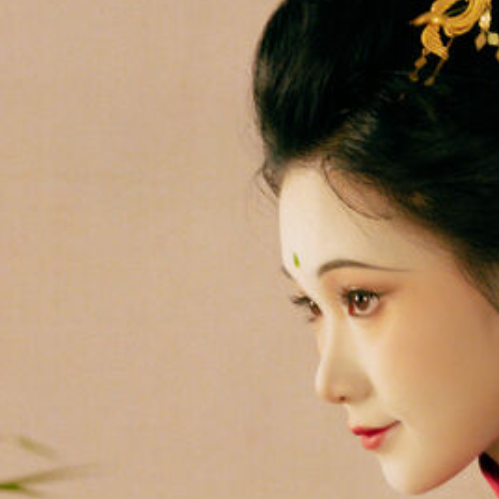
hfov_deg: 3.6
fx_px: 7910
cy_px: 1143
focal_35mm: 485
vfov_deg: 3.6
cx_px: 365
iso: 1250
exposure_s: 1/200
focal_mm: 85
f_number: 5.6
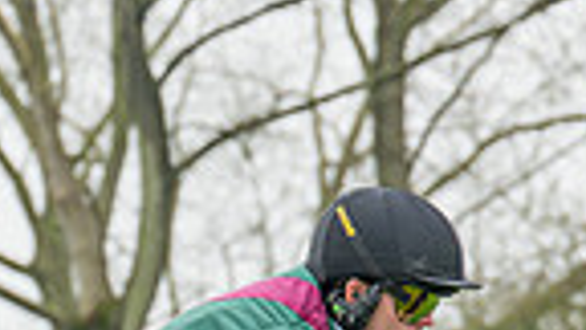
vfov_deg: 2.9
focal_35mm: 415
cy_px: 640
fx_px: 6448
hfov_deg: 5.2
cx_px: 279
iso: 400
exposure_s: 1/1250
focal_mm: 70
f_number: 2.8
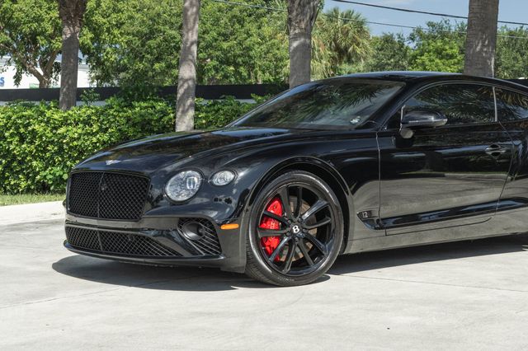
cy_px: 116
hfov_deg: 24.2
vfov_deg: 16.3
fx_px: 1224
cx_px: 368
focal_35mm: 83
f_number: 7.1
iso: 640
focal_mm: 56
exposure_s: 1/1000
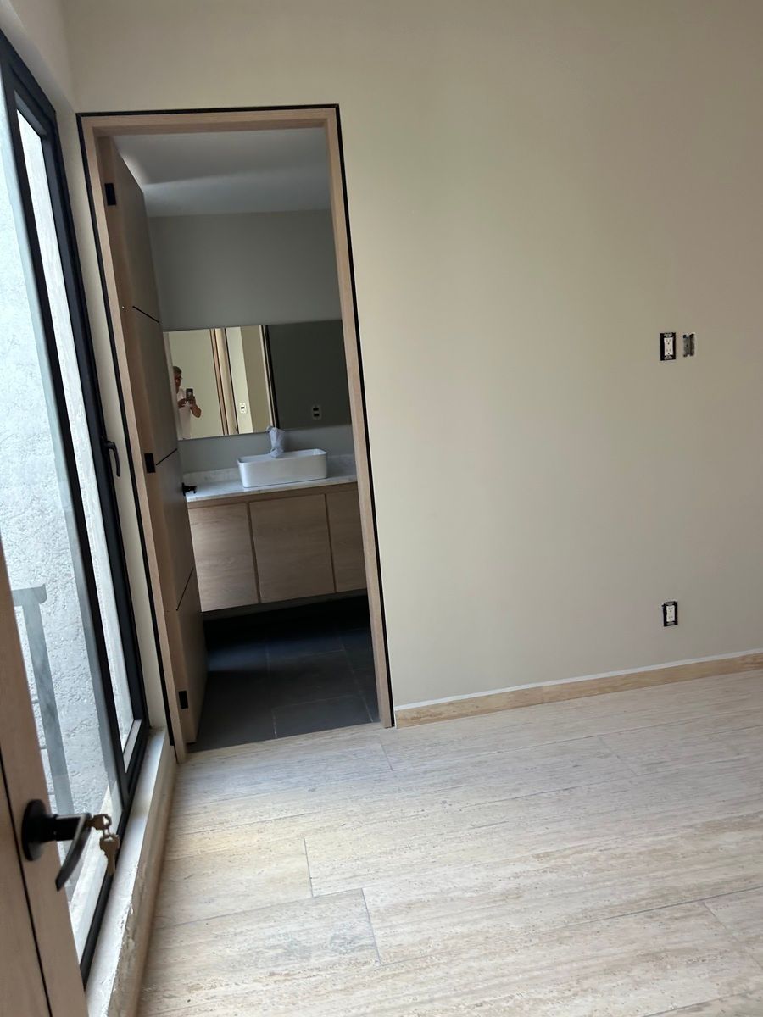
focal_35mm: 26
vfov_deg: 67.3
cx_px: 382
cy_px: 508
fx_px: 764
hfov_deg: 53.1
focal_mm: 5.7
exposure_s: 1/121
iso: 50
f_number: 1.5
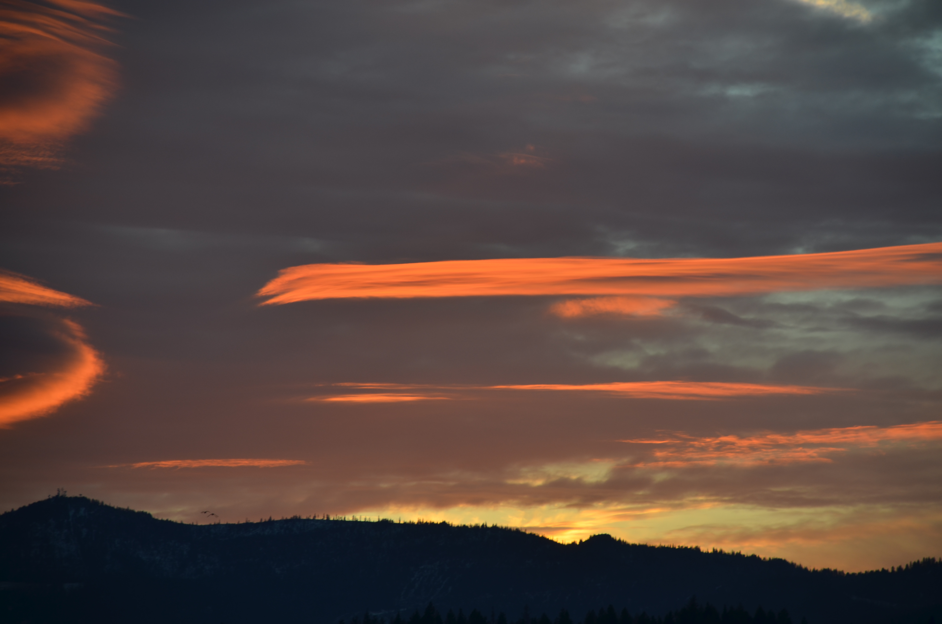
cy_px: 312
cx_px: 471
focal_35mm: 202
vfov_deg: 6.8
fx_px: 5288
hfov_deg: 10.2
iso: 110
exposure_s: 1/80
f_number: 6.3
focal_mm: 135
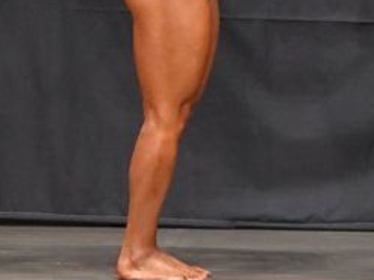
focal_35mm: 609
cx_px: 196
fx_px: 6577
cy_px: -42
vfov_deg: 2.4
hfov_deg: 3.3
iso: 5000
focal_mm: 135
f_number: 5.6
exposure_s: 1/400
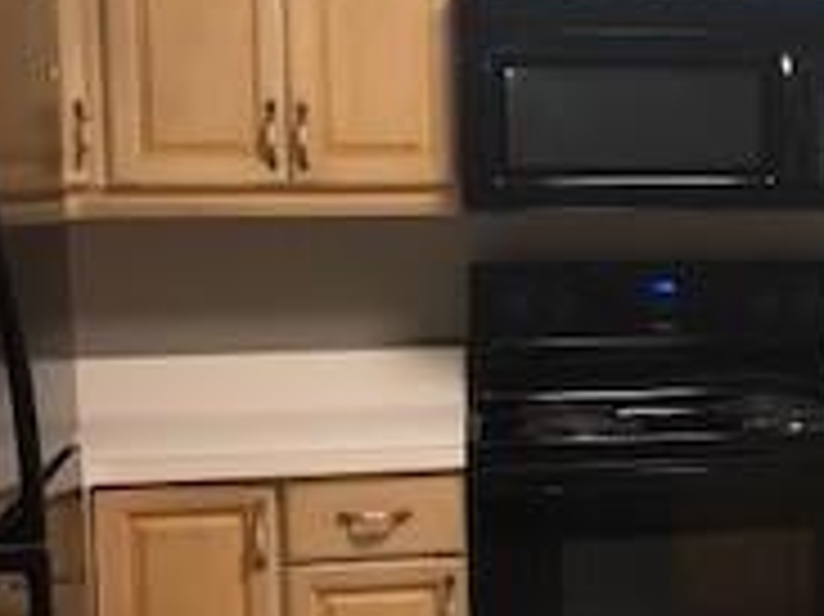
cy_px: 333
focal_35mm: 98
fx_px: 2331
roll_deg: +0.1
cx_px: 1175
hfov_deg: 18.2
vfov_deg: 15.1
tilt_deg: -6.4
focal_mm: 4
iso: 25
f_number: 1.8
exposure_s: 1/20
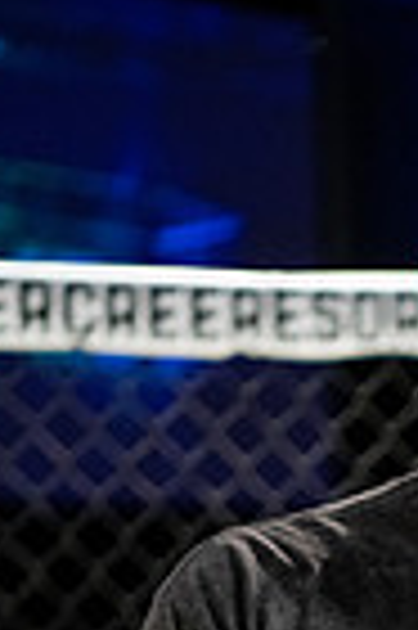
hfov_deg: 6.7
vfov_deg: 10.0
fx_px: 3492
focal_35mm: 200
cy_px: 963
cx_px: 643
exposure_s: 1/1000
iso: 1800
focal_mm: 62
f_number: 2.8
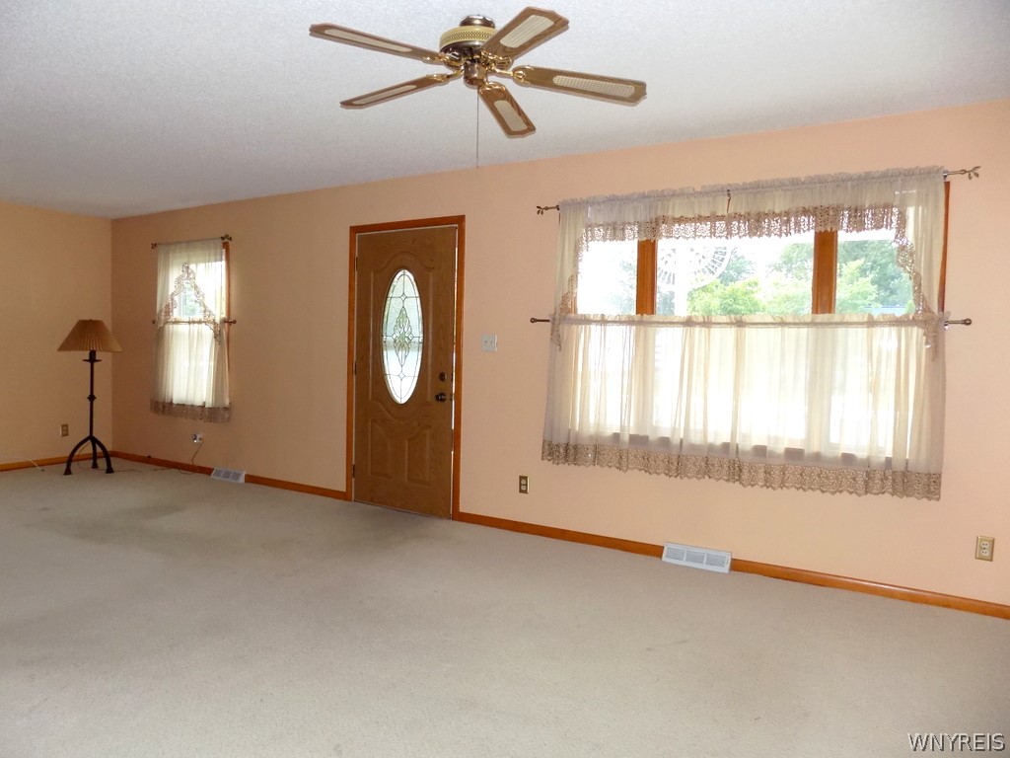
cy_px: 379
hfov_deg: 73.9
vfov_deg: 58.9
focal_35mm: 23
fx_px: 671
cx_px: 505
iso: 250
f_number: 3.1
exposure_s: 1/30
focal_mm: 4
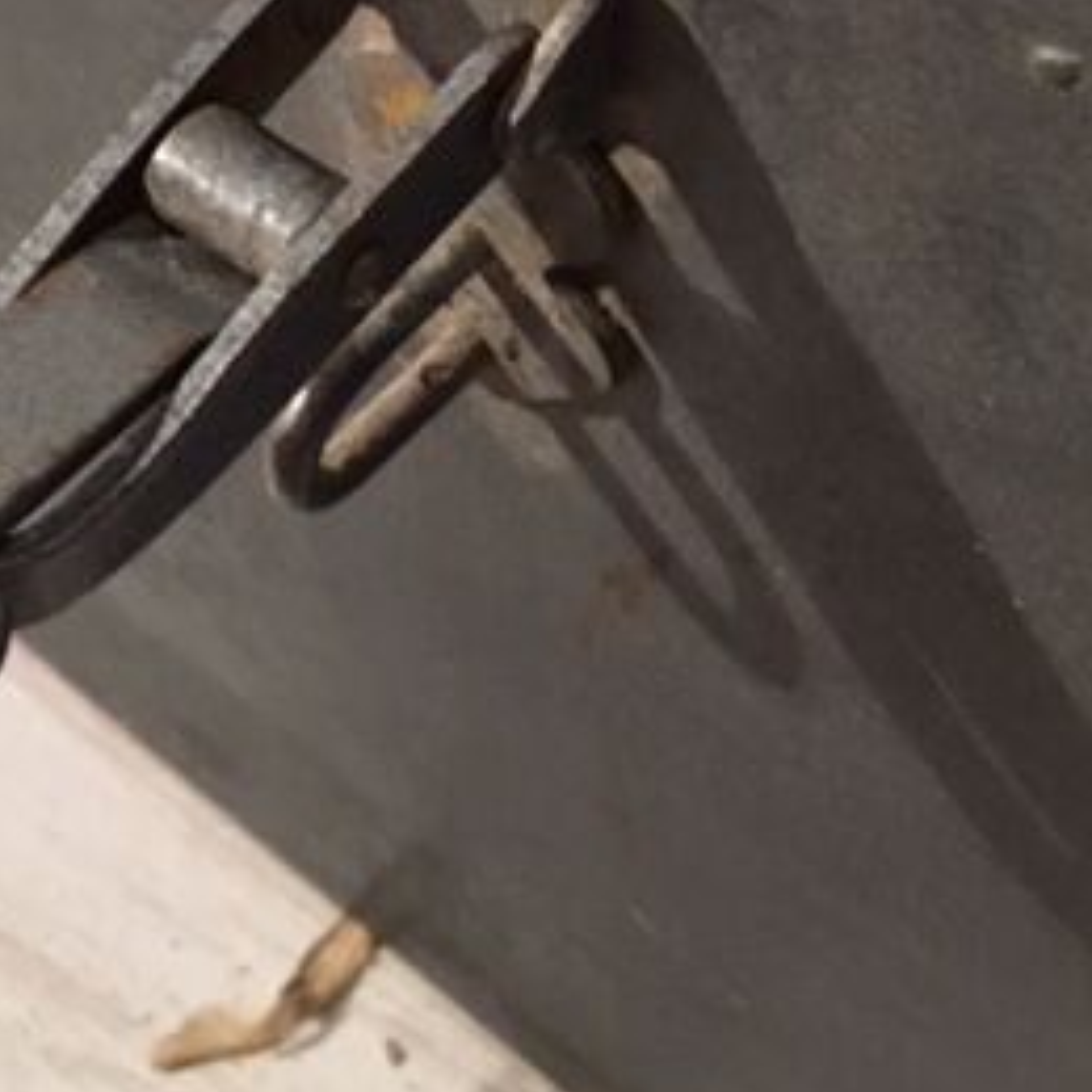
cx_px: 252
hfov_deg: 26.9
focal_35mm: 63
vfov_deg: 26.7
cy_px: 193
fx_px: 2248
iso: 250
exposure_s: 1/17
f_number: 2.2
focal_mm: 4.15
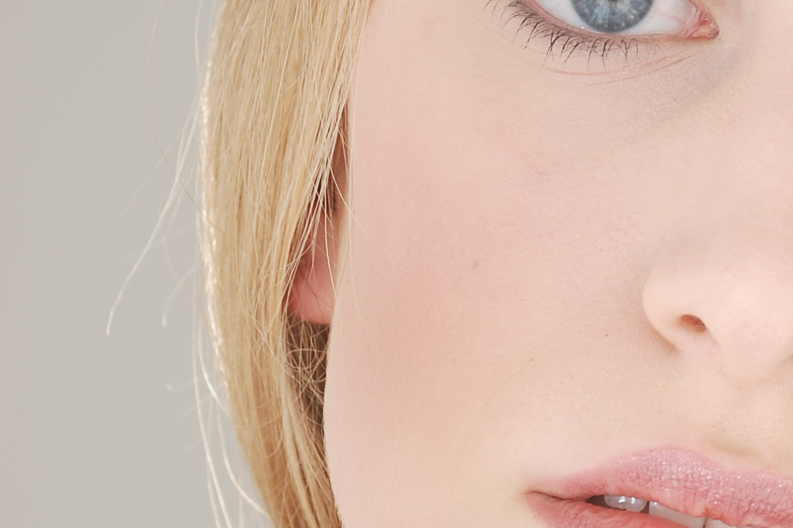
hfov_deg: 6.1
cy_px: 609
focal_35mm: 336
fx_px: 7400
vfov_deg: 4.1
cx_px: 729
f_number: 10
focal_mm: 80
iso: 125
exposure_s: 1/125
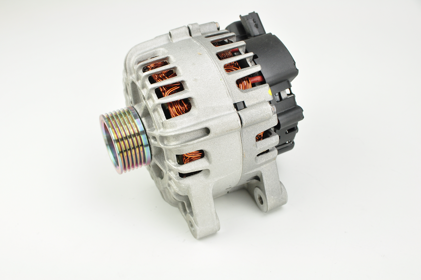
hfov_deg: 41.2
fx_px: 561
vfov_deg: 28.0
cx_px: 210
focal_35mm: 48
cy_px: 140
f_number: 6.3
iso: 400
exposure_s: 1/60
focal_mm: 32
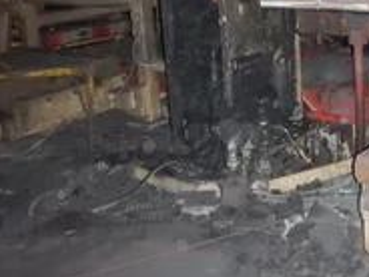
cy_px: 56
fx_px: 672
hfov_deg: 28.9
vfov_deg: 23.0
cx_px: 365
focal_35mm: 63
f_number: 2.8
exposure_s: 1/30
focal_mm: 5.1
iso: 1600
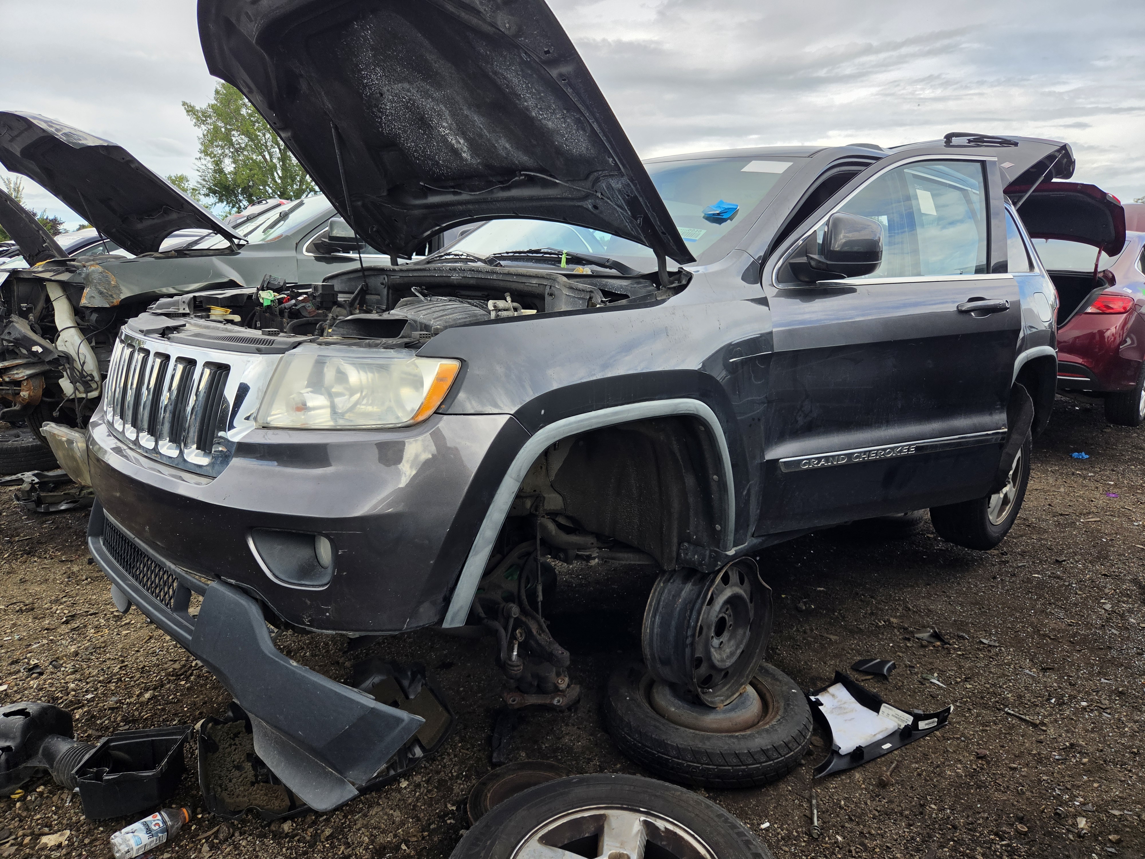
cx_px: 572
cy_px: 430
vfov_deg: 58.9
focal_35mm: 23
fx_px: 761
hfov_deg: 73.9
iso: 80
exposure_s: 1/1785
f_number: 1.8
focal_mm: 5.4
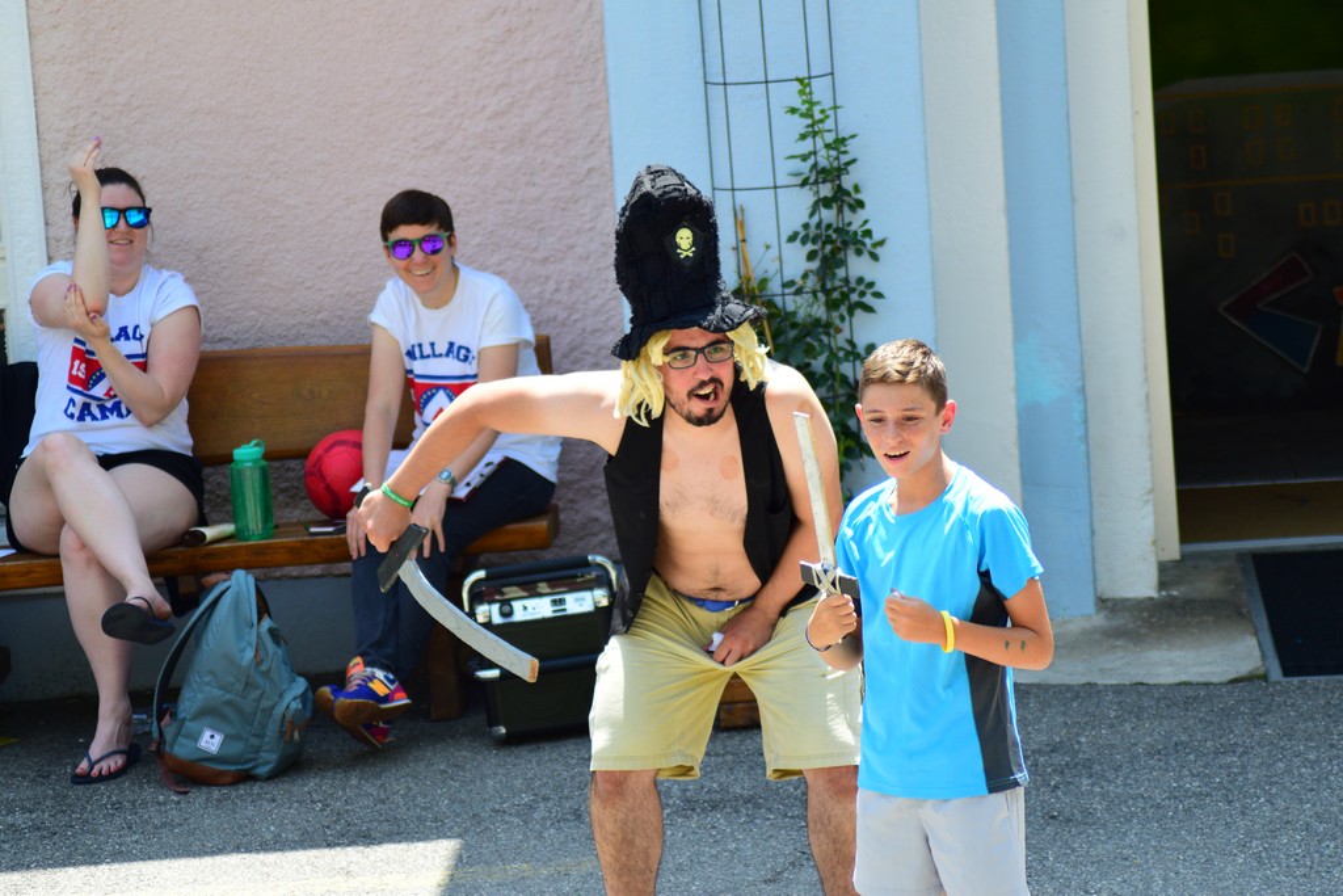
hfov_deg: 10.2
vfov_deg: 6.8
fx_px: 7555
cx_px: 672
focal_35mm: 202
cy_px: 448
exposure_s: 1/1000
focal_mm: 135
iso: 500
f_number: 4.2
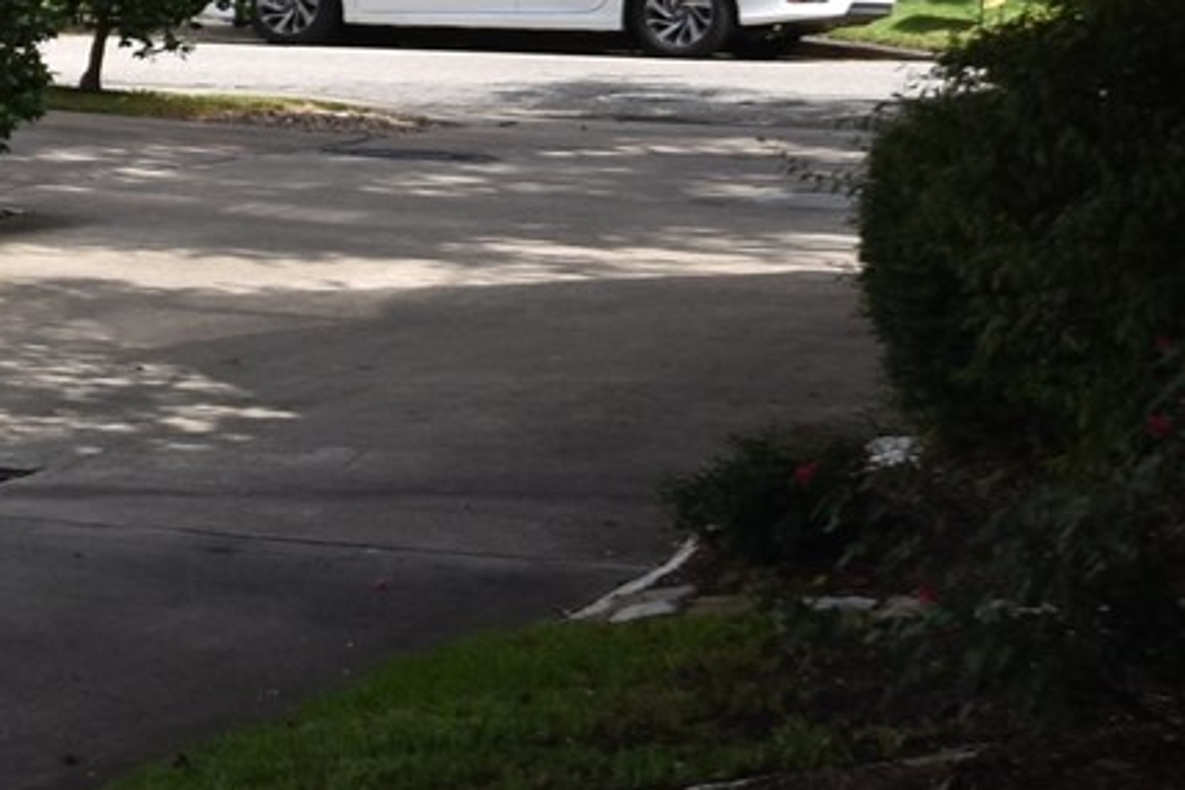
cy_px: -182
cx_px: -677
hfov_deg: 12.7
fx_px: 5003
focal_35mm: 152
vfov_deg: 8.9
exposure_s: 1/400
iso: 100
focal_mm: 20
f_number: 5
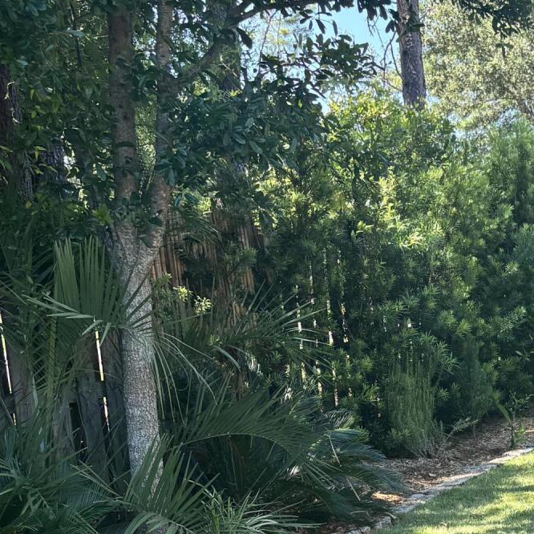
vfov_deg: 23.4
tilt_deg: -13.2
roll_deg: +0.2
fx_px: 1204
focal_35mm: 69
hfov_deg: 23.5
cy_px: 599
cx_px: 582
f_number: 1.6
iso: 50
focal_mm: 5.96
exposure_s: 1/442
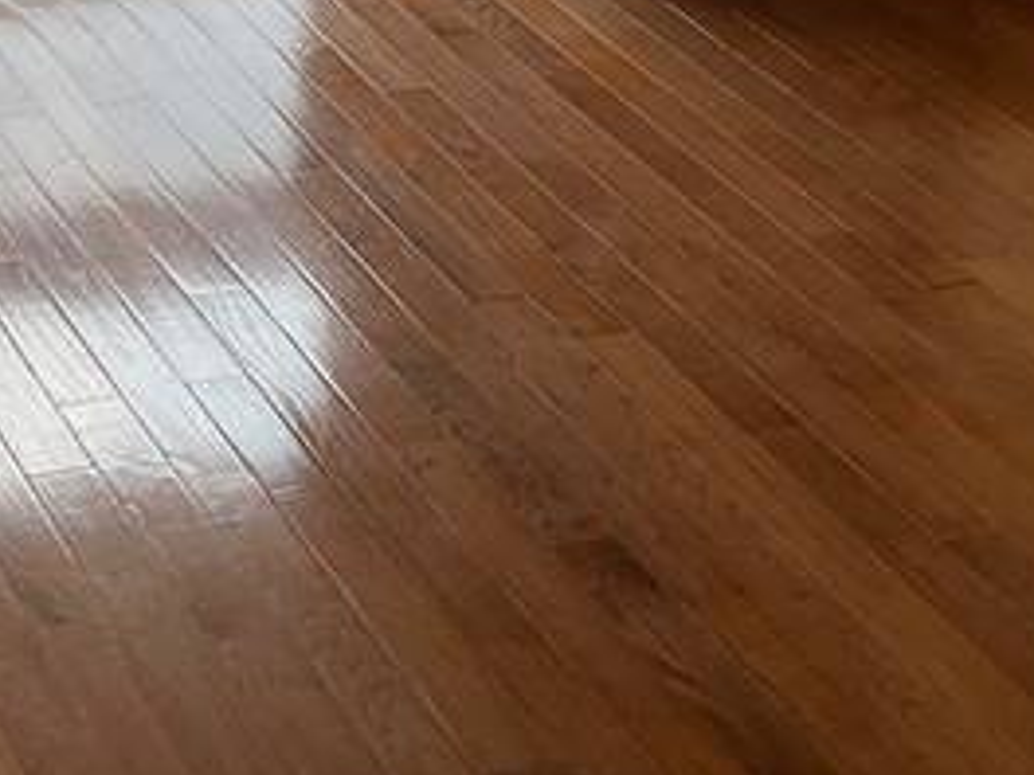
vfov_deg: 14.0
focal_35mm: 101
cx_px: 86
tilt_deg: -16.3
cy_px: -243
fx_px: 3017
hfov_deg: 19.1
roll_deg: +0.1
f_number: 1.6
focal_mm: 5.1
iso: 32
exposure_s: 1/786
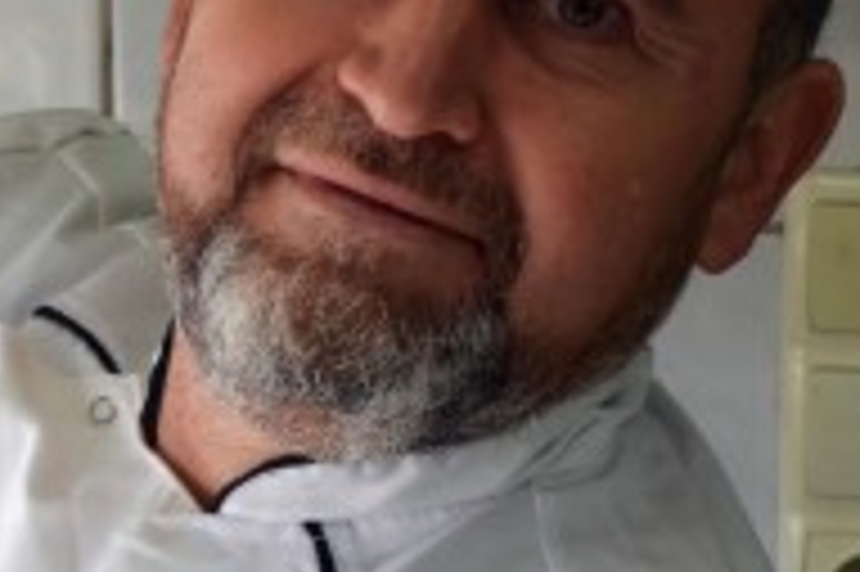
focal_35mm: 199
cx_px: -430
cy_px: 495
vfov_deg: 6.9
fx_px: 4747
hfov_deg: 10.0
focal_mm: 35
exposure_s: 1/60
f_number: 5.6
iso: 280
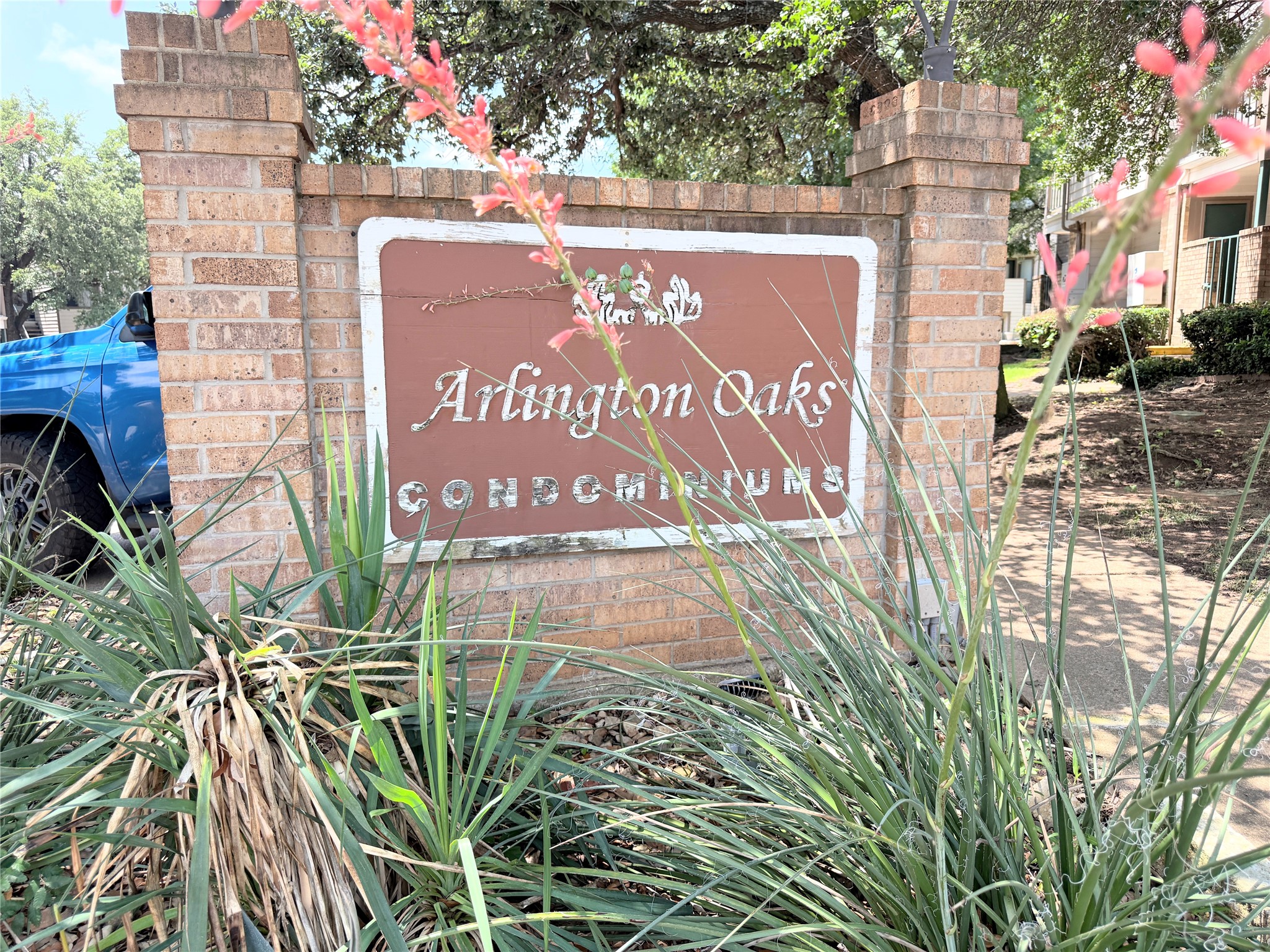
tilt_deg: -7.9
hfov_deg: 71.6
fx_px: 881
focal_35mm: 24
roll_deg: +0.2
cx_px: 635
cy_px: 476
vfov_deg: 56.8
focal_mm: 6.76
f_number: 1.78
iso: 100
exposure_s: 1/1060
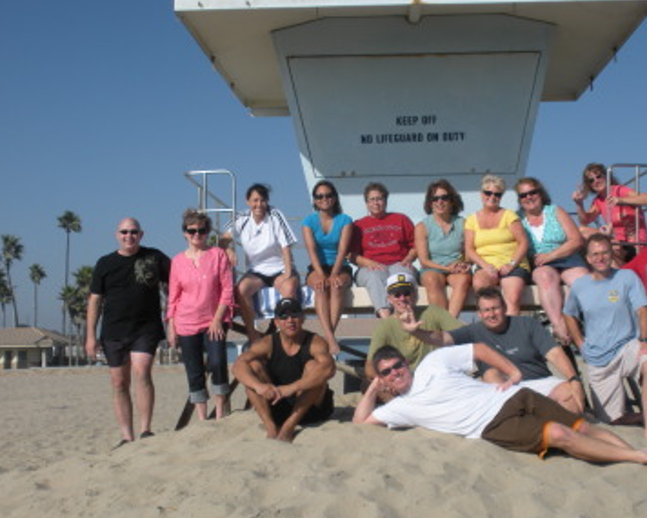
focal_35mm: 55
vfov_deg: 27.6
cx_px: 394
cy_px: 284
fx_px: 1053
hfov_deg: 34.0
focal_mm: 7.7
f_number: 4
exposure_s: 1/1022
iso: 64
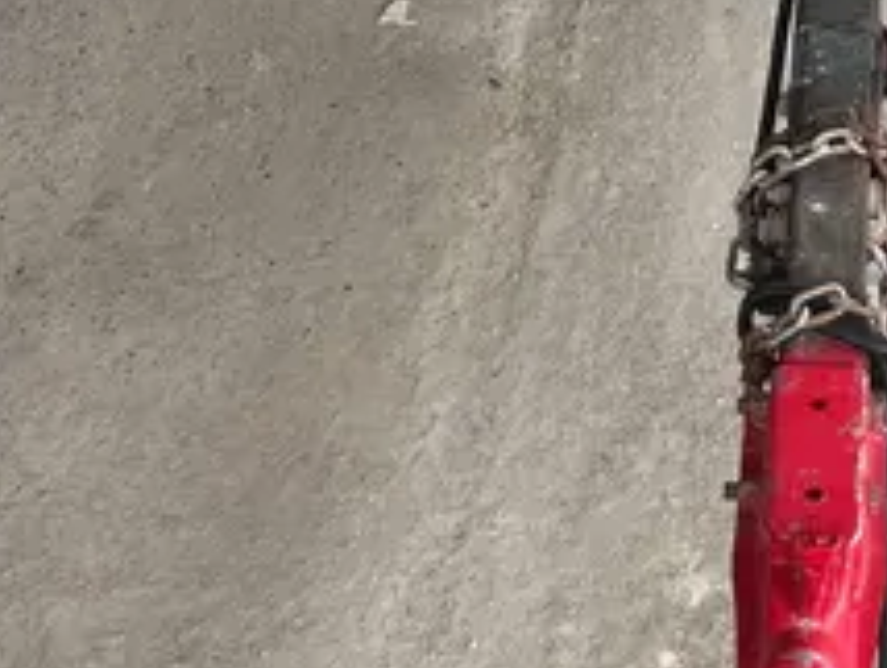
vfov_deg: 15.0
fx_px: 2283
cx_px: 883
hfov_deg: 21.2
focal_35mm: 89
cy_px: -434
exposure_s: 1/122
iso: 100
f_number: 1.6
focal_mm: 5.1
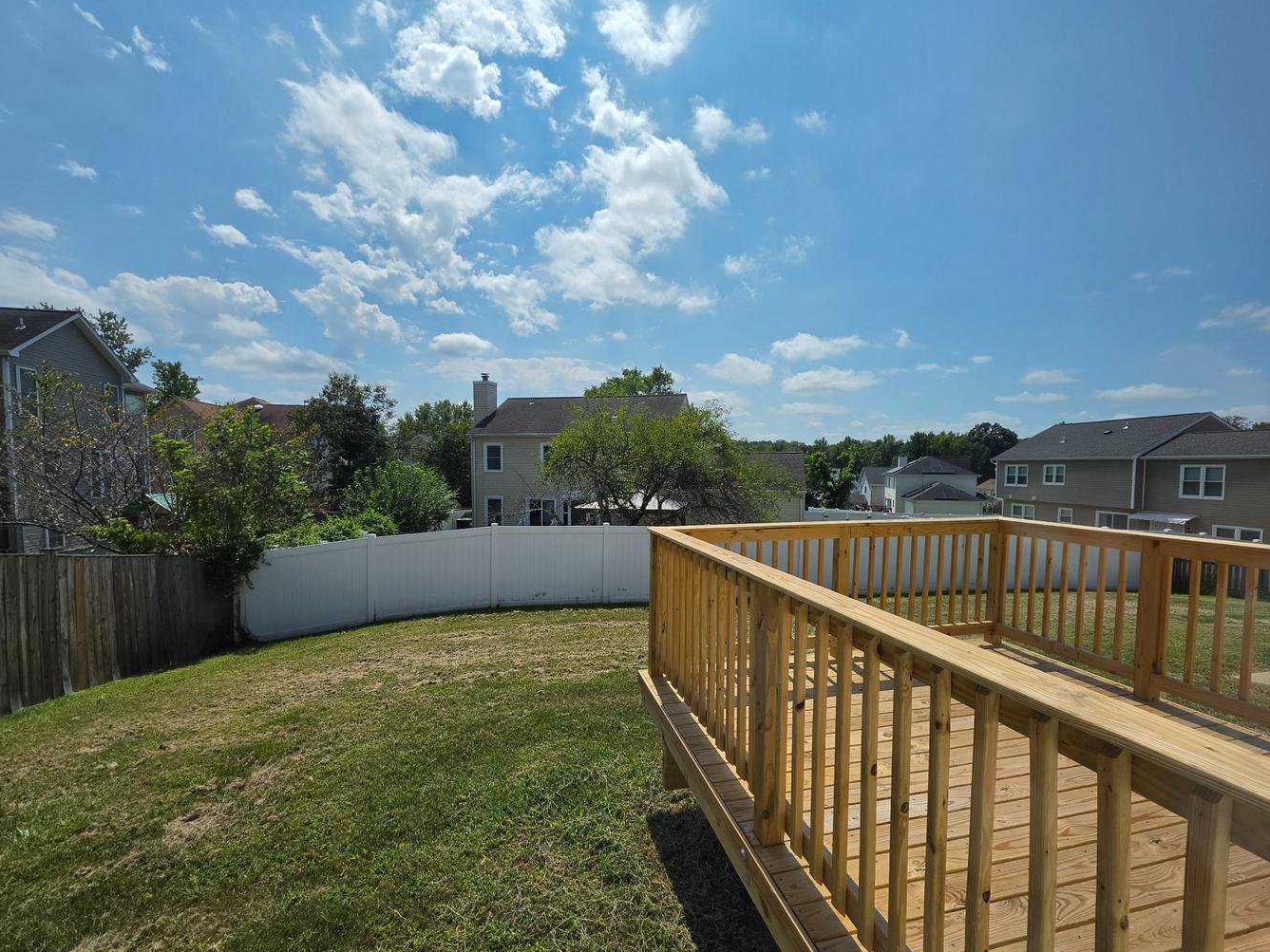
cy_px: 499
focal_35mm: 14
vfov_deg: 85.6
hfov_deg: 102.0
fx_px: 514
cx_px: 648
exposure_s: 1/2790
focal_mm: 2.2
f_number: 1.9
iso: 40
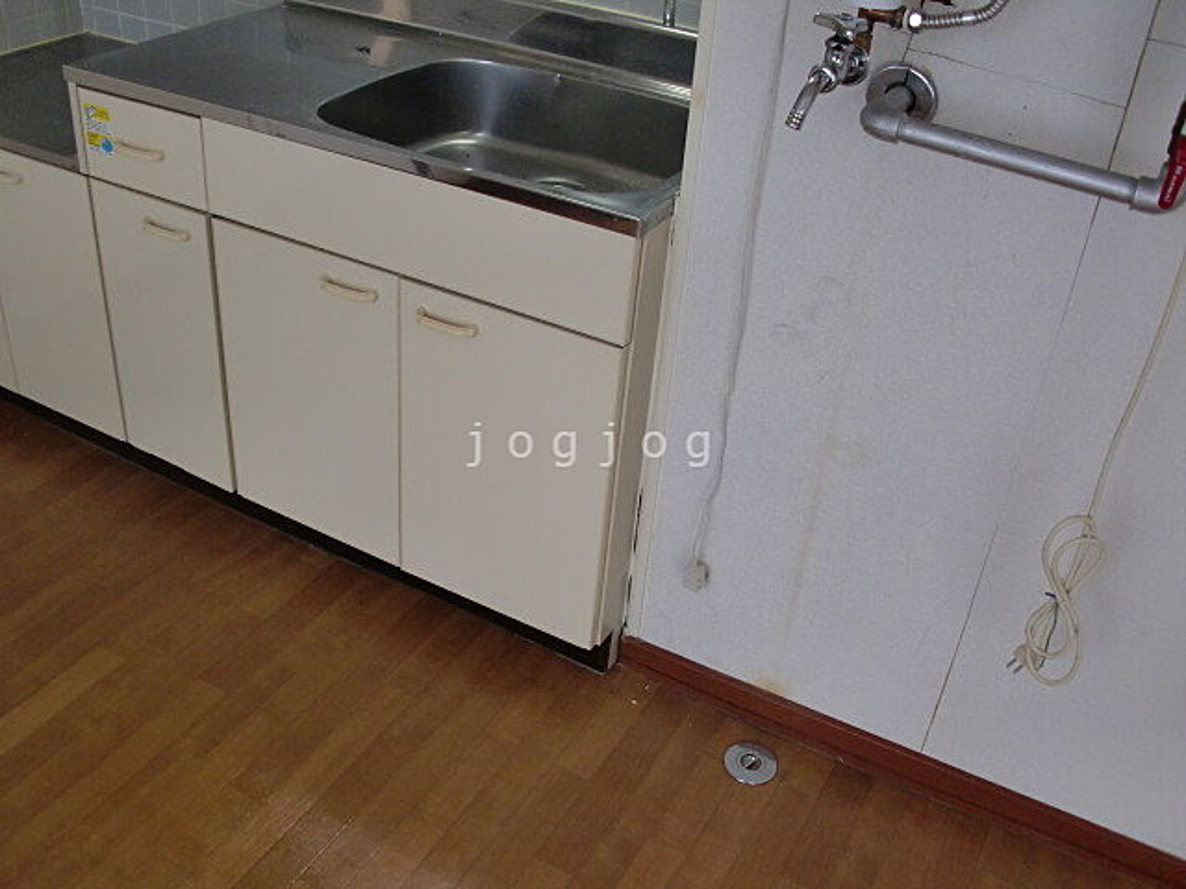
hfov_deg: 51.4
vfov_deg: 39.7
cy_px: 444
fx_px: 1233
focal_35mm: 36
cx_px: 593
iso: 320
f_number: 2.8
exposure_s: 1/60
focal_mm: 6.3
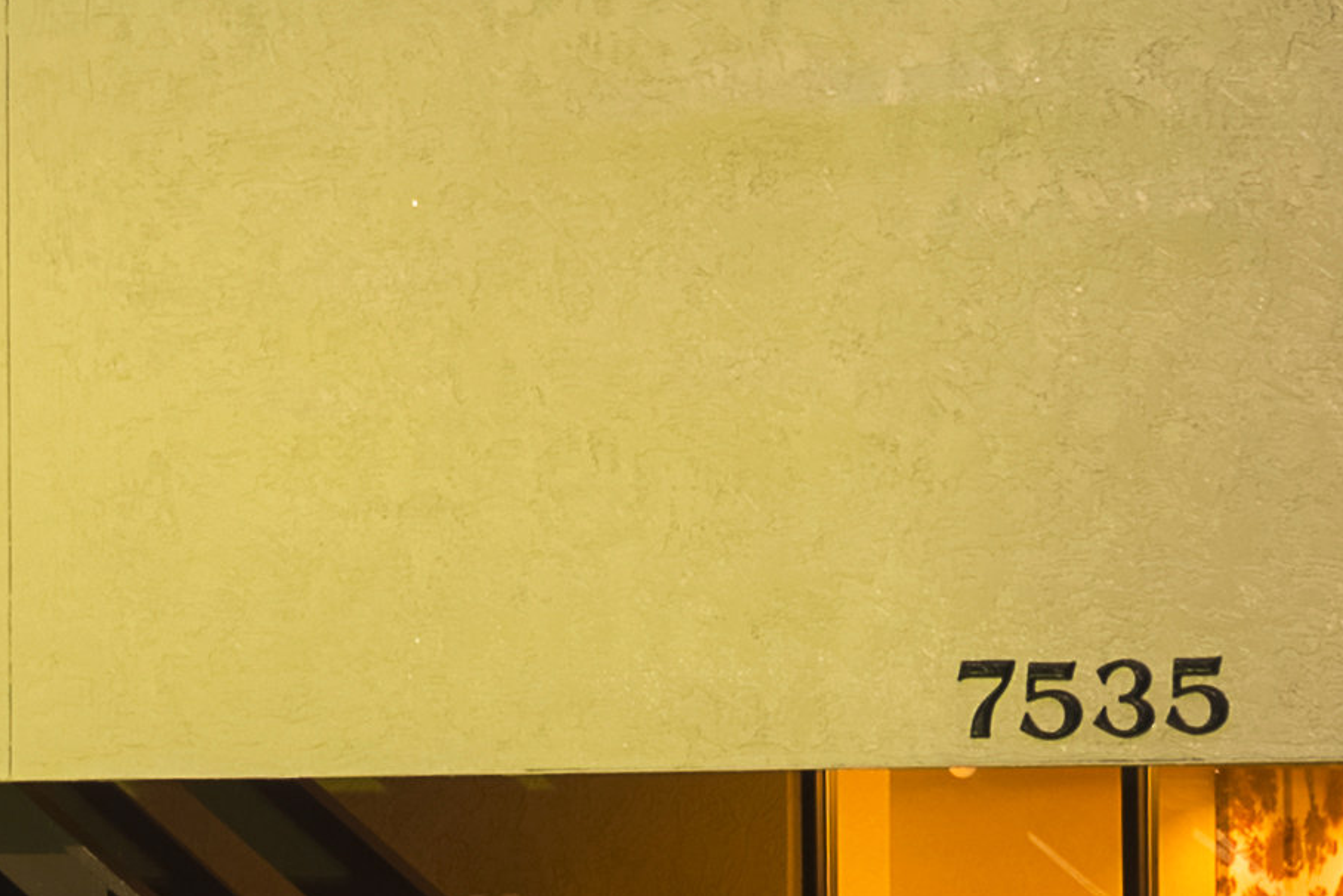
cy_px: -971
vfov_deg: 5.3
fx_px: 9441
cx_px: -375
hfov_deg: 8.0
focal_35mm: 253
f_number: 6.3
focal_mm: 32
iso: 200
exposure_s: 1/15
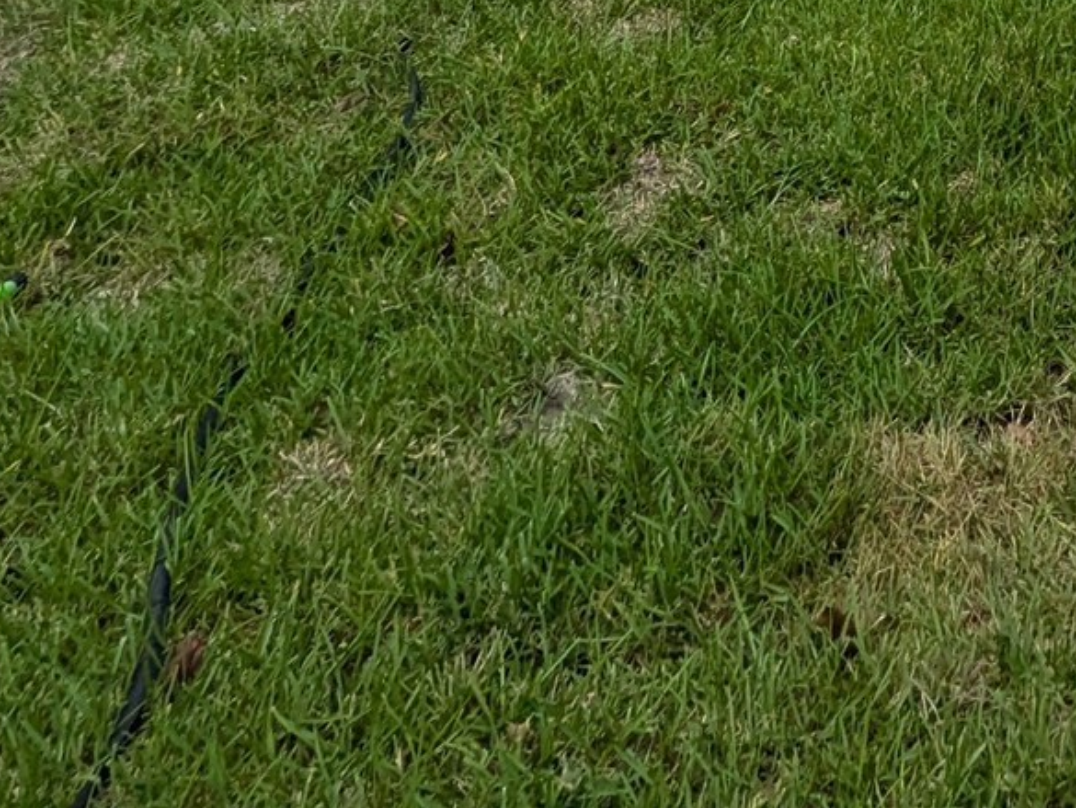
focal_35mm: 49
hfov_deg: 32.5
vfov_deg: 21.2
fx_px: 1523
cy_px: -604
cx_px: 1271
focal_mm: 1.85
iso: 48
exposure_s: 1/1689
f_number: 2.2
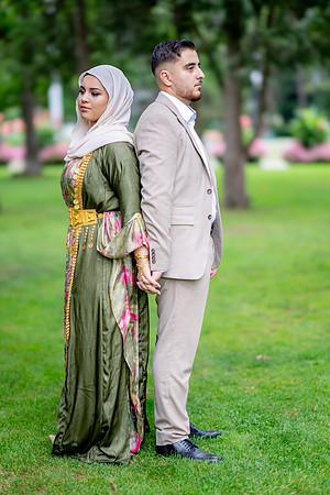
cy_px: 248
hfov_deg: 16.1
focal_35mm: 85
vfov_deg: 23.9
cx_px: 165
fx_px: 1169
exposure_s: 1/1000
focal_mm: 85
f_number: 1.4
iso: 100
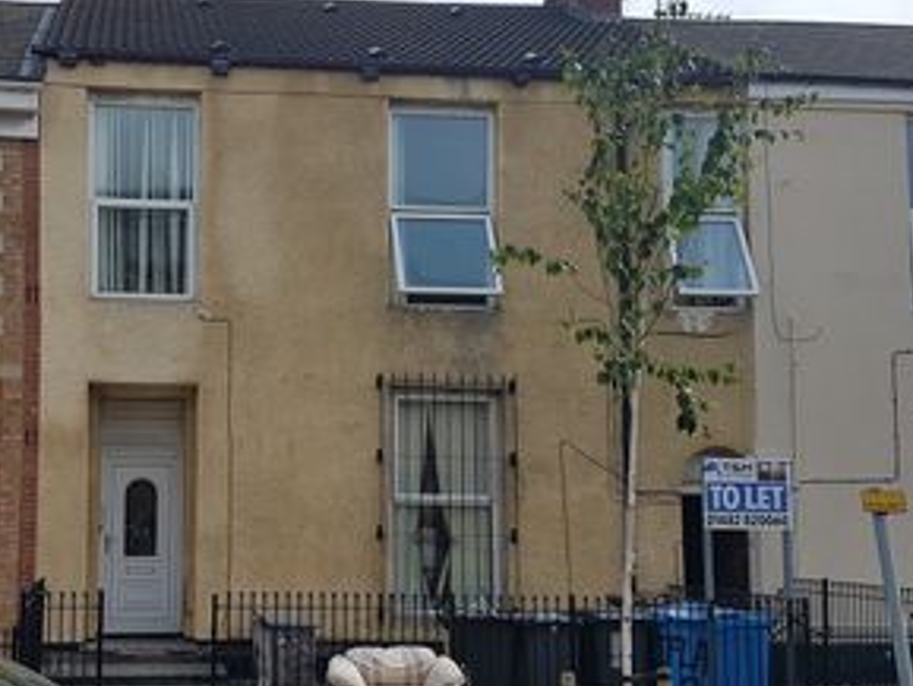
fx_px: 950
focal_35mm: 36
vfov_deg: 39.7
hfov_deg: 50.4
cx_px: 303
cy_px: 367
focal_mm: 4.2
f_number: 1.7
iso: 40
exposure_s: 1/2968
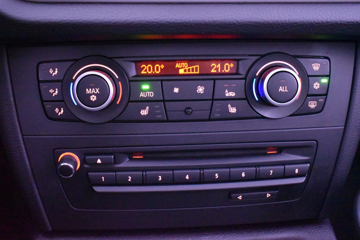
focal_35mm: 36
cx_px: 180
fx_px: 360
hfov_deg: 53.1
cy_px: 120
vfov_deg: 36.9
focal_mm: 24
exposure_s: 1/15
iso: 12800
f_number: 4
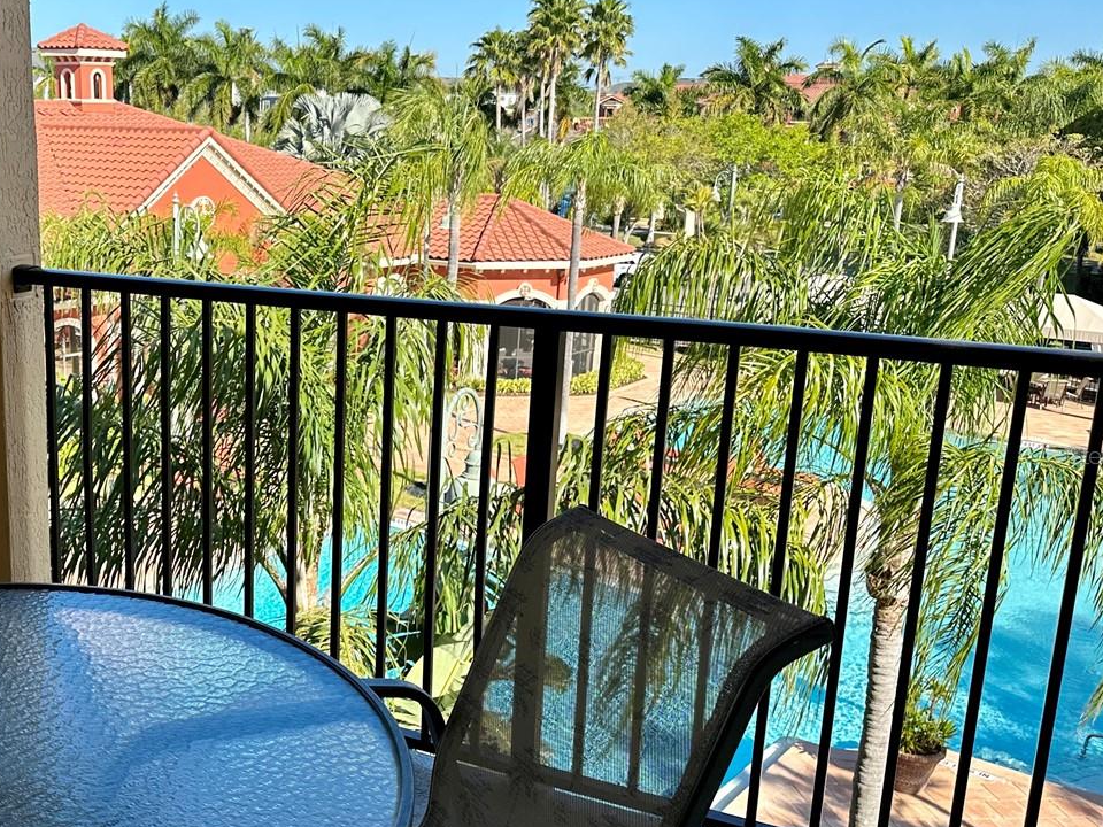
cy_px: 455
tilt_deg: -13.2
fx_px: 1275
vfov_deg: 35.9
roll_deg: -1.1
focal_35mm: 40
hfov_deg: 45.0
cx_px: 259
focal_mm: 6.86
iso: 80
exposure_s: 1/2155
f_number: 1.78
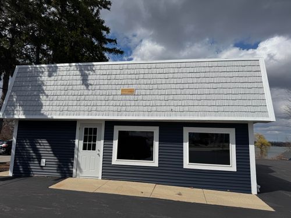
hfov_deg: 71.6
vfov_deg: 56.8
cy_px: 109
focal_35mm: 24
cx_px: 146
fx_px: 202
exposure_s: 1/12346
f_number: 1.78
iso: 80
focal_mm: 6.76
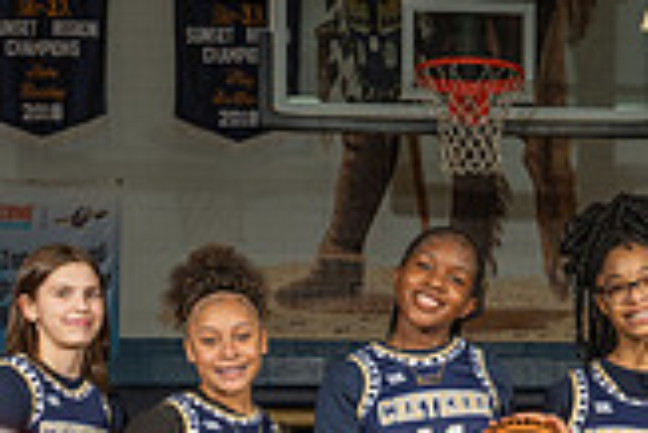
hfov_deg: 20.6
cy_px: 542
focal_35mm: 98
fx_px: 1766
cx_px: 520
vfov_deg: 13.5
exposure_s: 1/200
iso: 160
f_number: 7.1
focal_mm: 24
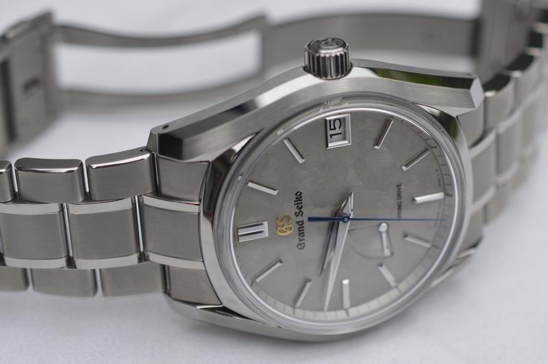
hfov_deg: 33.4
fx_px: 913
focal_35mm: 60
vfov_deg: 22.6
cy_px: 182
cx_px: 274
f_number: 5.6
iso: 180
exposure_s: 1/125
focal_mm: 40
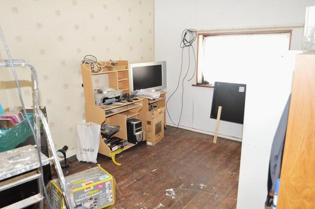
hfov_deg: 70.5
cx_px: 158
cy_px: 104
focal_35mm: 26
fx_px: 223
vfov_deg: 50.2
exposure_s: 1/60
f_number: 4.2
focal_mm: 17
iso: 1000
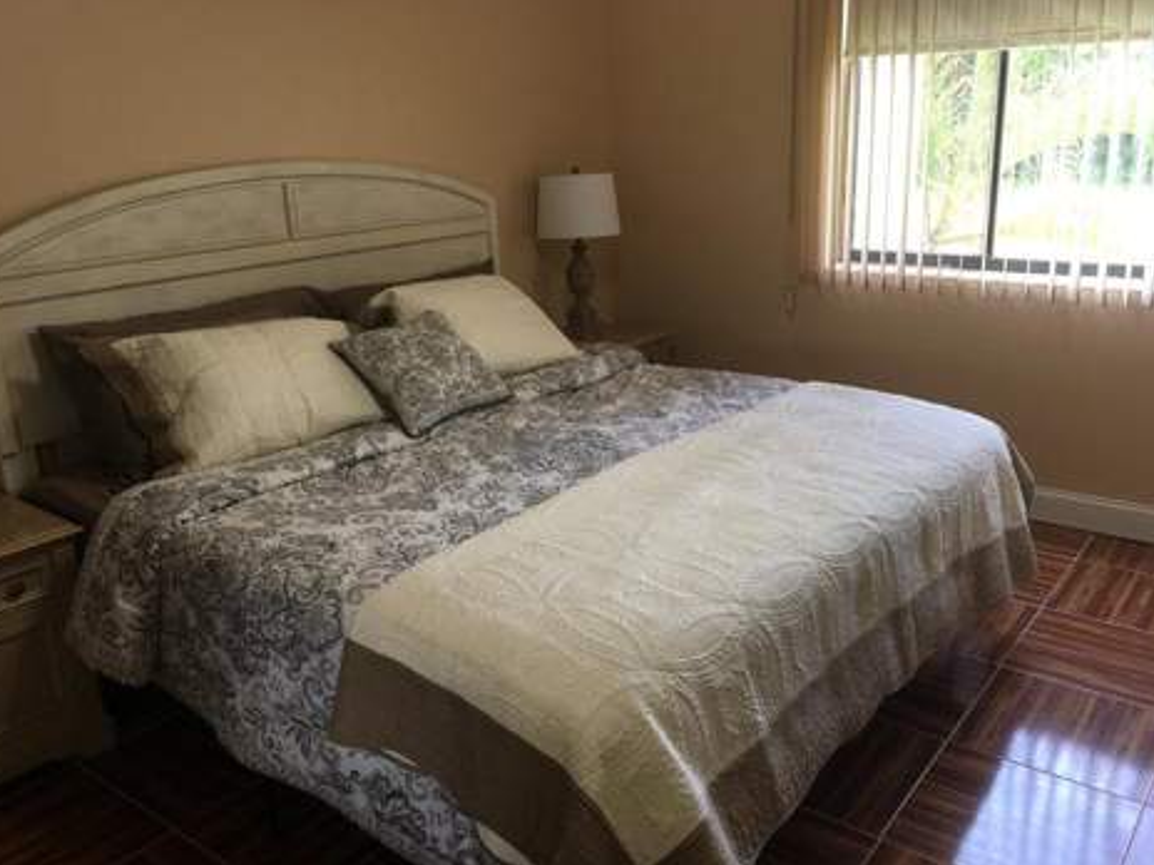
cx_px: 579
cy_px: 423
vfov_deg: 46.8
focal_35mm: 30
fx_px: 1000
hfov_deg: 60.0
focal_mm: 4.15
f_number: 2.2
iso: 32
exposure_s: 1/40
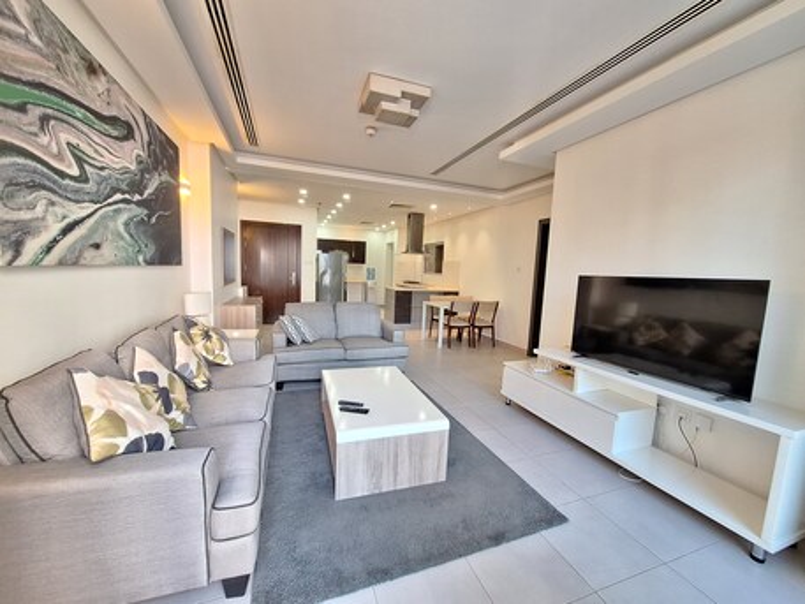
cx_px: 402
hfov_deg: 106.2
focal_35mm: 13
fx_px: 302
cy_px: 302
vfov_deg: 89.9
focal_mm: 1.74
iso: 200
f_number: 2.2
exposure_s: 1/50
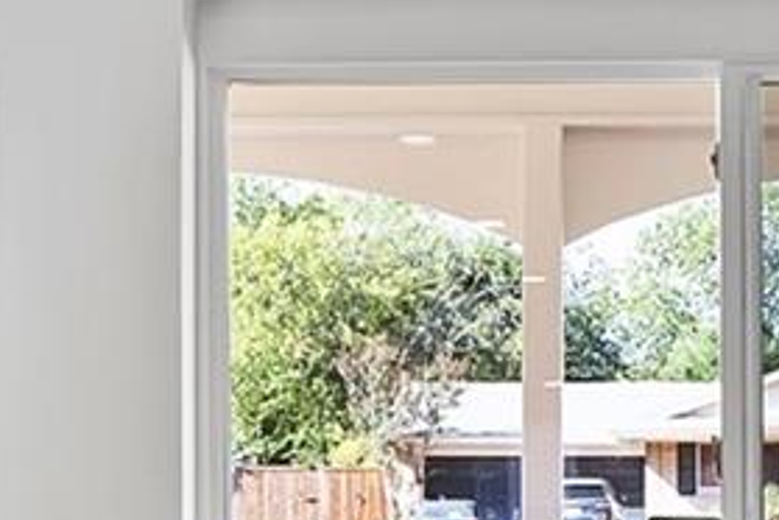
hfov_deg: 22.6
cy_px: 547
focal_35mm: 88
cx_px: 701
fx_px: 1904
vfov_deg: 15.2
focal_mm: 12
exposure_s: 1/6
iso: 640
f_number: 9
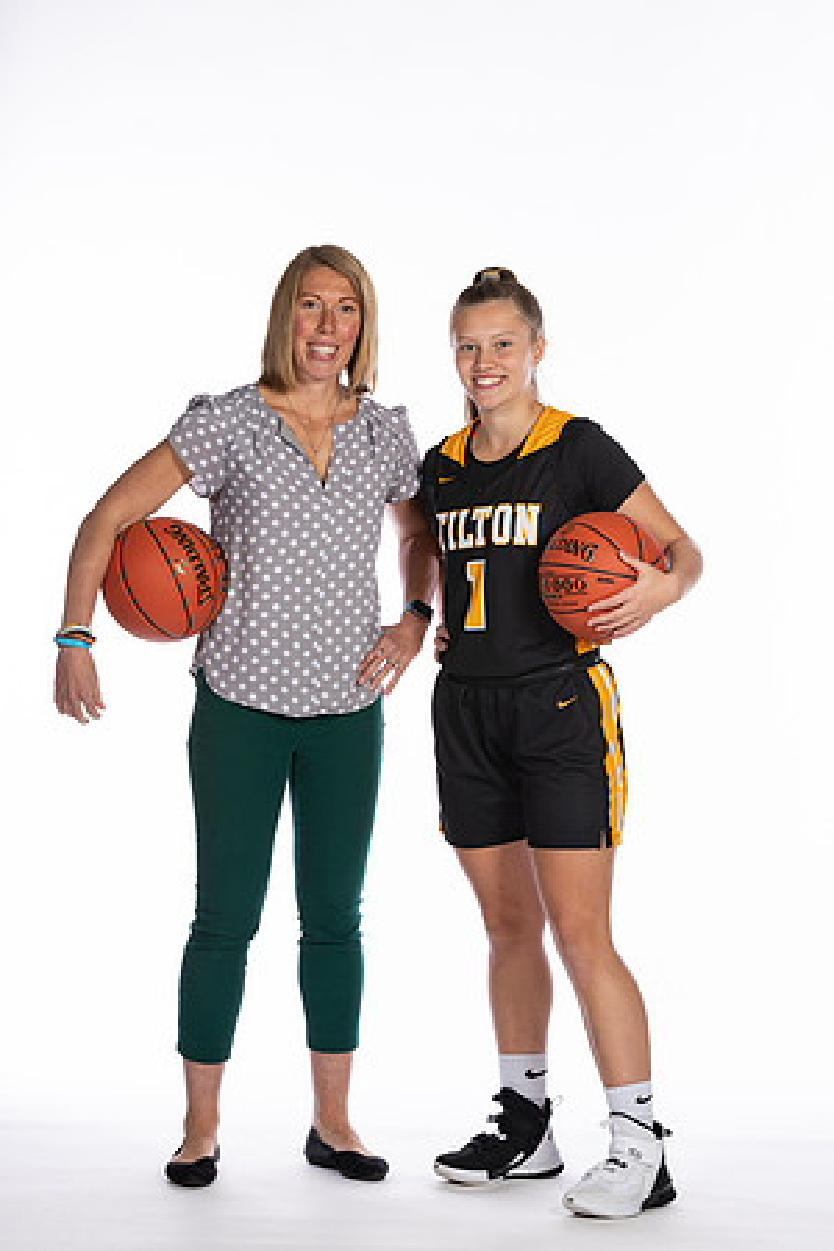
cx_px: 417
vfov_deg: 14.9
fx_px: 4795
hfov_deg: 9.9
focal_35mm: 138
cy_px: 626
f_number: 5.6
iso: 100
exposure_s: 1/100
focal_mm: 92
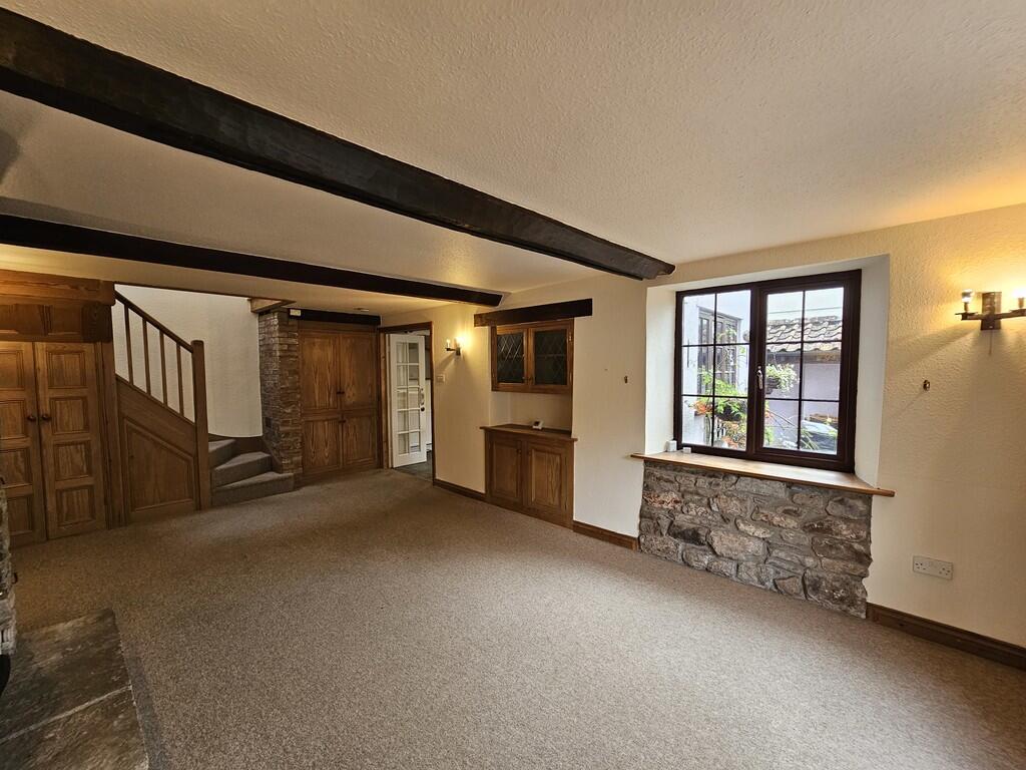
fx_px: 385
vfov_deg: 89.9
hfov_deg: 106.2
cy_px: 385
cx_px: 513
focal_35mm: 13
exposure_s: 1/50
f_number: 2.2
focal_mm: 2.2
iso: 160
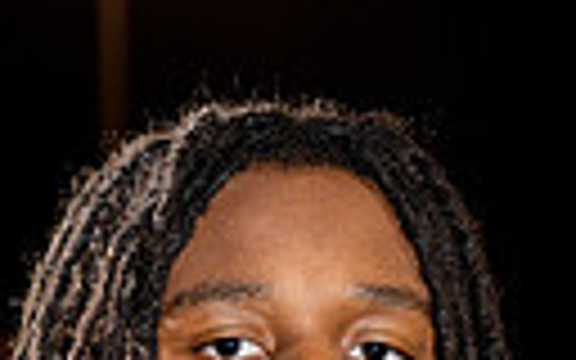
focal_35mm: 243
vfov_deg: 5.2
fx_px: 3815
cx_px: 189
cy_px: 999
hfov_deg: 8.6
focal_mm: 68
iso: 800
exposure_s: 1/250
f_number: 4
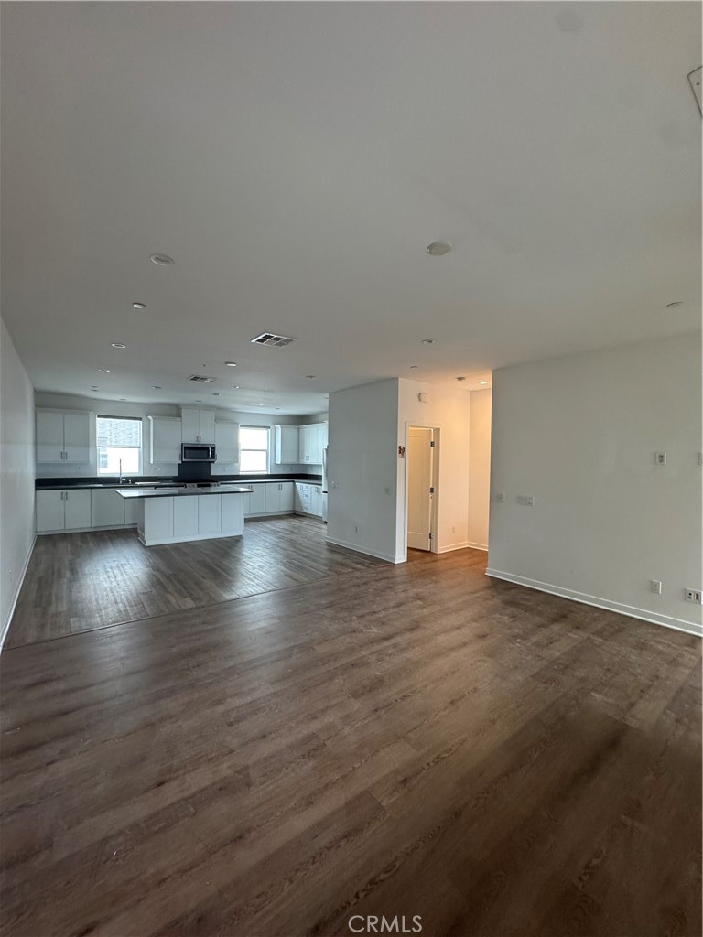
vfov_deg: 102.1
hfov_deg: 85.7
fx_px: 379
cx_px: 352
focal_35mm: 14
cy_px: 468
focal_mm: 2.22
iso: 320
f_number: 2.2
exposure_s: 1/120
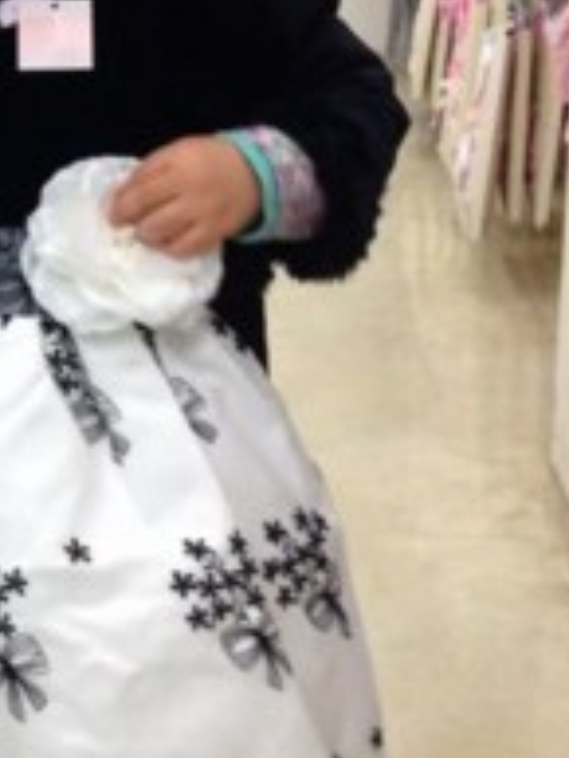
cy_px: 314
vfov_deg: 25.3
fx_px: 1686
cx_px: -59
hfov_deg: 18.4
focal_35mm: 77
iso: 50
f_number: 2.4
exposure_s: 1/20
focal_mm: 4.12
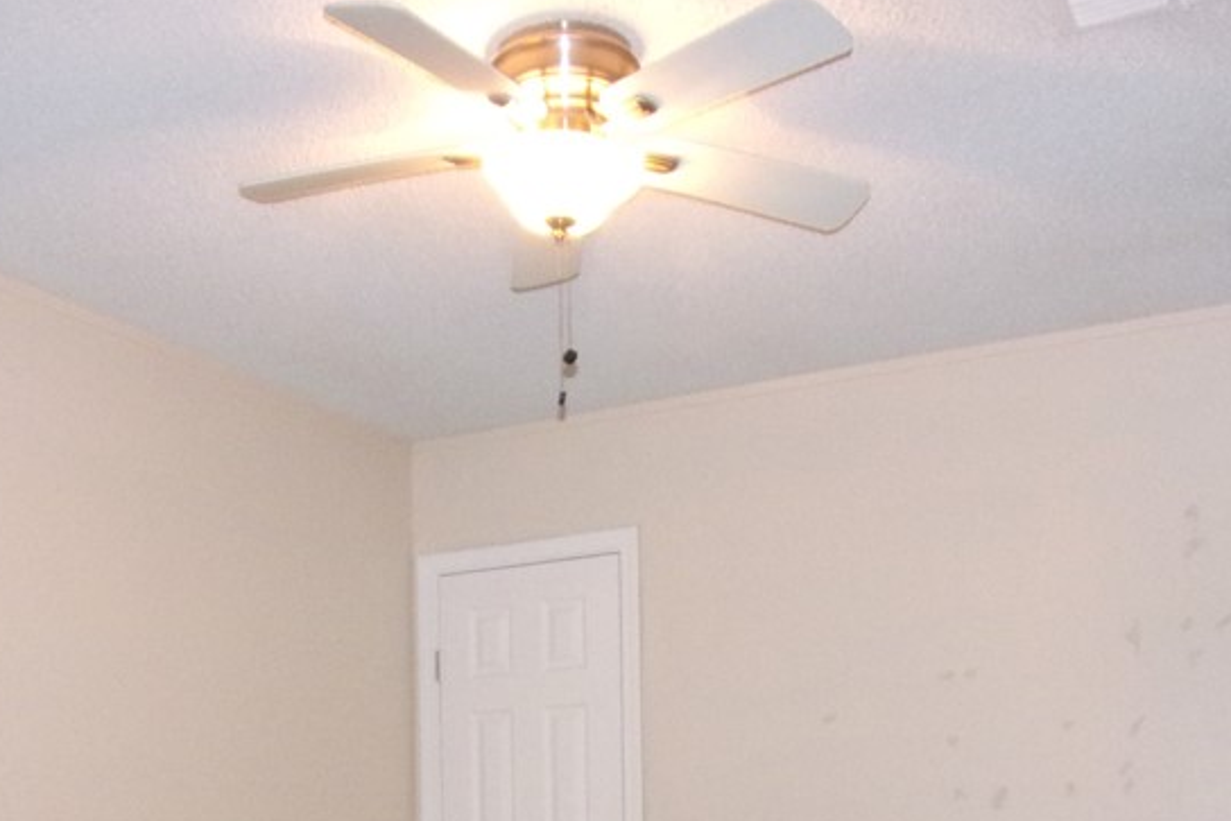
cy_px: 796
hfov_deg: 41.8
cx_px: 509
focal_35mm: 47
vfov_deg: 27.2
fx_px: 1607
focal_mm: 4.3
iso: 400
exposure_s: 1/34
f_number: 3.3
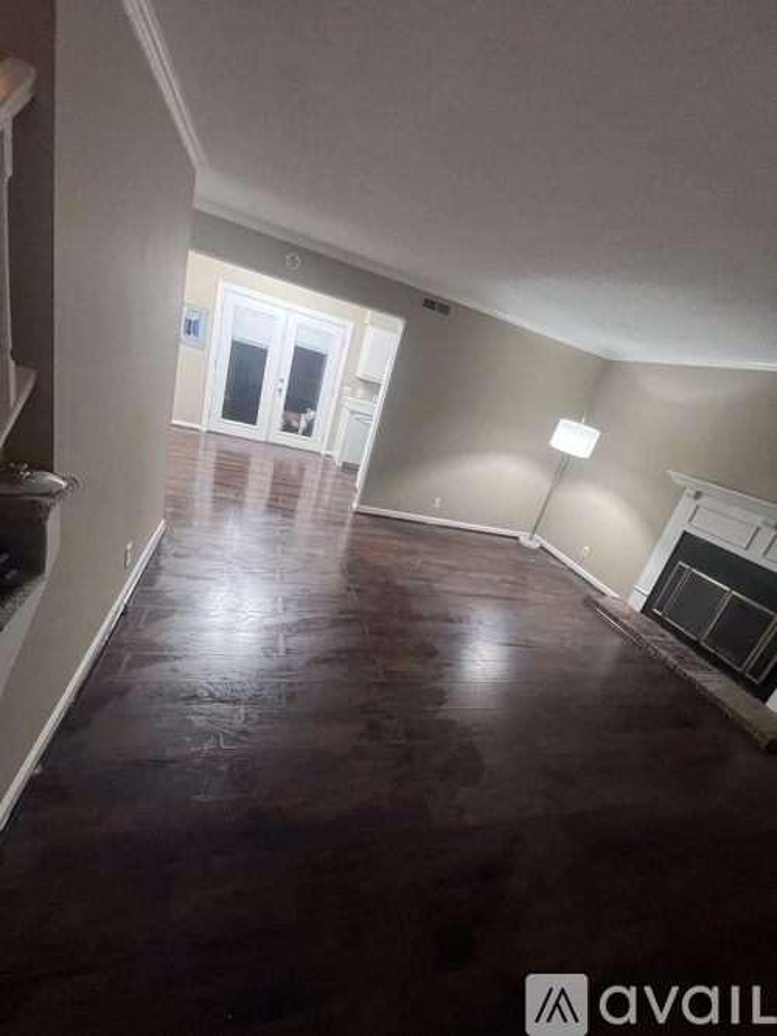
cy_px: 518
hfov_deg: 89.9
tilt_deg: -18.3
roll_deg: -15.7
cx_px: 388
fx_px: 389
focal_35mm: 13
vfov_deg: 106.2
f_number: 1.8
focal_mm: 1.57
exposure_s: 1/60
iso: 250
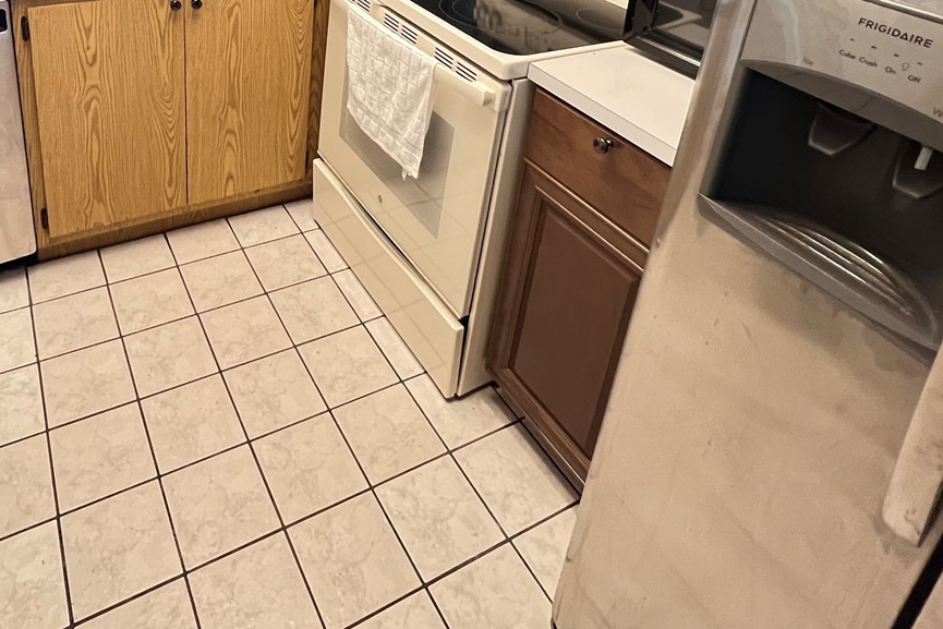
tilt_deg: -21.3
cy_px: 12
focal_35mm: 25
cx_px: 326
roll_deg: -3.6
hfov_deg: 69.8
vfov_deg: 44.3
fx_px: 655
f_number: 1.8
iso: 500
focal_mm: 1.57
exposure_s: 1/60
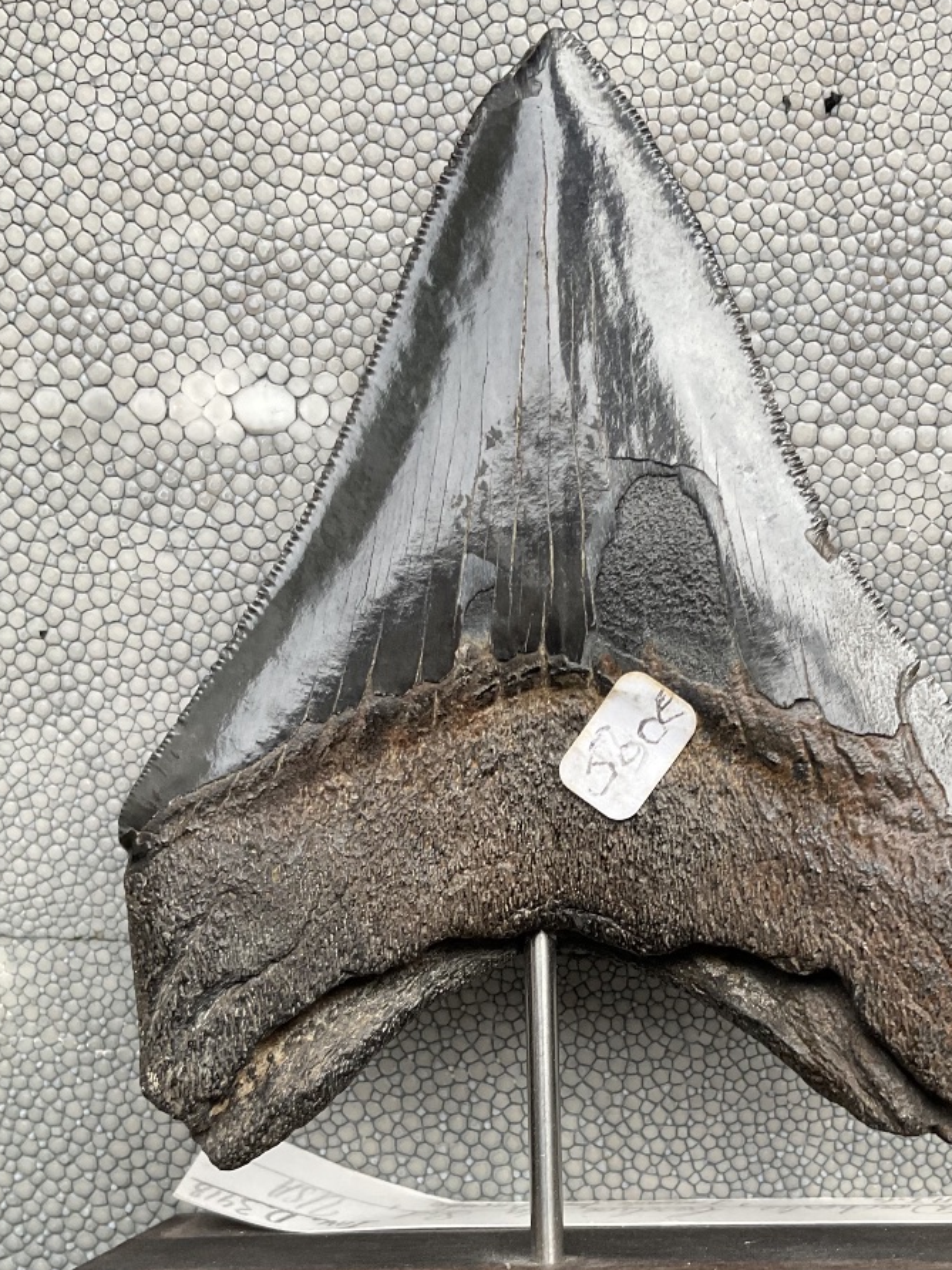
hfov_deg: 36.7
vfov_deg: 47.1
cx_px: 556
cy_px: 847
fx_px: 1430
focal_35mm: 39
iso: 50
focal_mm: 3
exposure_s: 1/120
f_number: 1.8
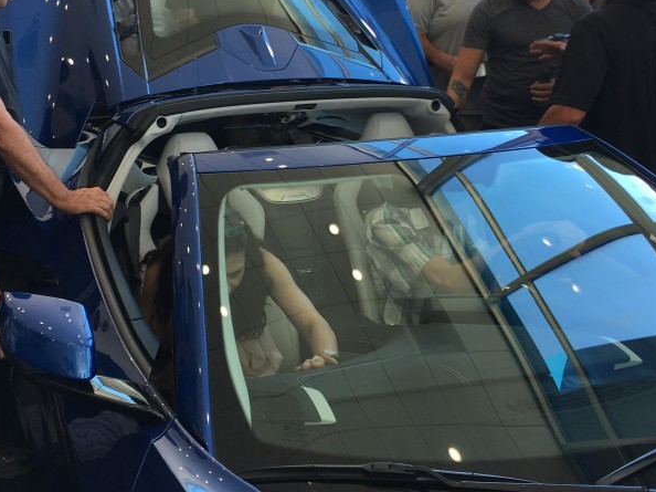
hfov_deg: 38.1
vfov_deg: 28.6
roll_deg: -0.8
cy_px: 121
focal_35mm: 50
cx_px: 288
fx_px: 947
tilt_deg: -10.4
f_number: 2.2
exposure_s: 1/60
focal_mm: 4.15
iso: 25
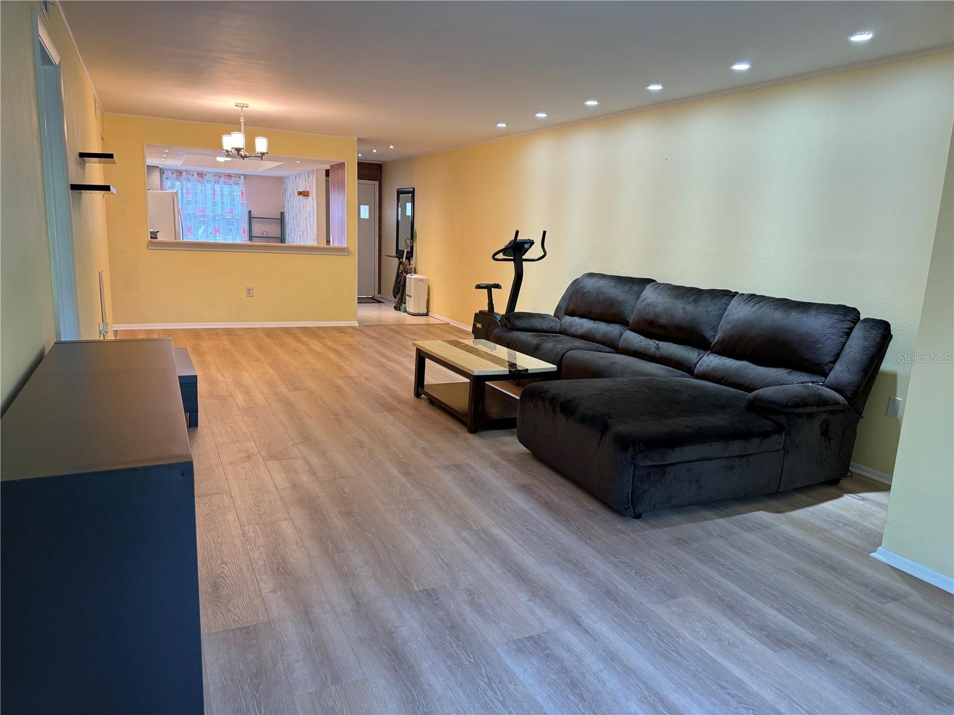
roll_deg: -2.3
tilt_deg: -11.2
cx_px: 477
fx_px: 661
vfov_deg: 56.8
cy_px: 358
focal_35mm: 24
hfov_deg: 71.6
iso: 160
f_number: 1.78
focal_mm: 6.86
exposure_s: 1/120
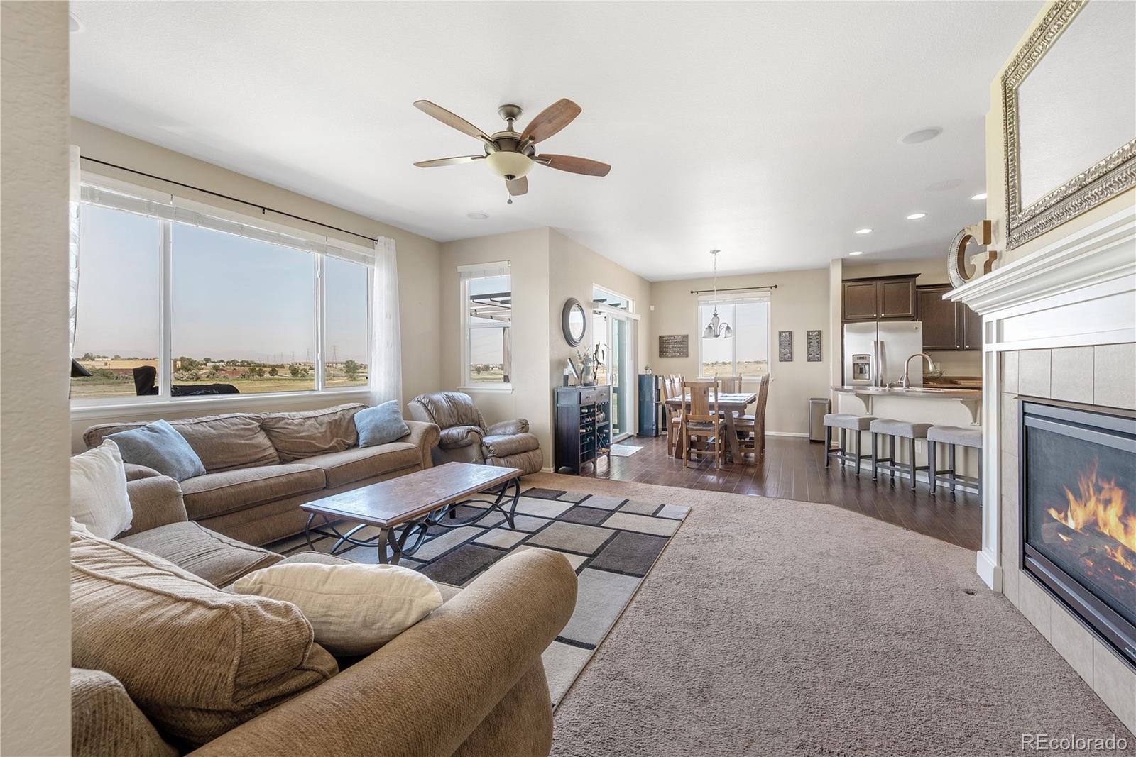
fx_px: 442
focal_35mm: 14
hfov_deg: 104.2
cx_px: 568
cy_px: 378
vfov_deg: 81.2
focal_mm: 14
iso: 200
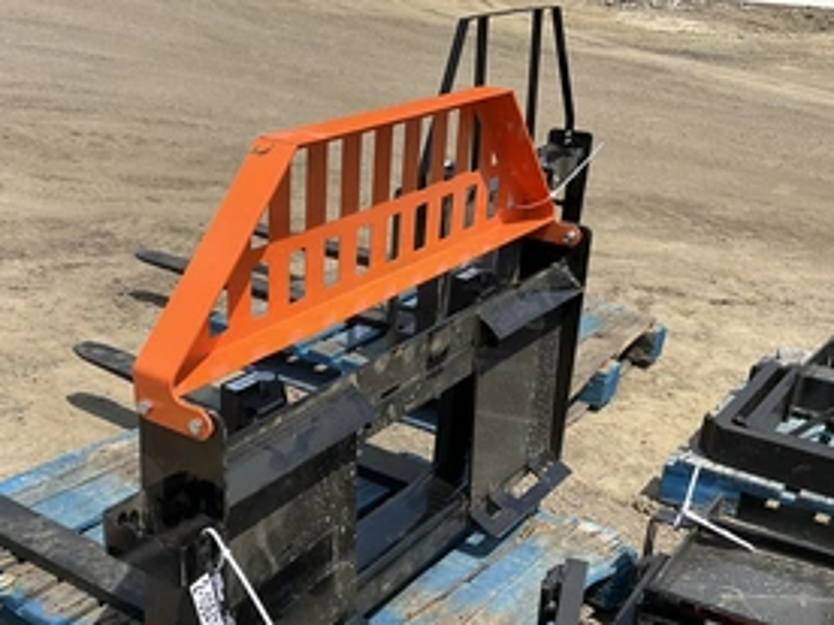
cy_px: 444
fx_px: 1012
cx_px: 305
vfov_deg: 33.9
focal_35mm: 42
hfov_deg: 44.4
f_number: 1.8
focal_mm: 3
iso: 25
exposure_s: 1/1730
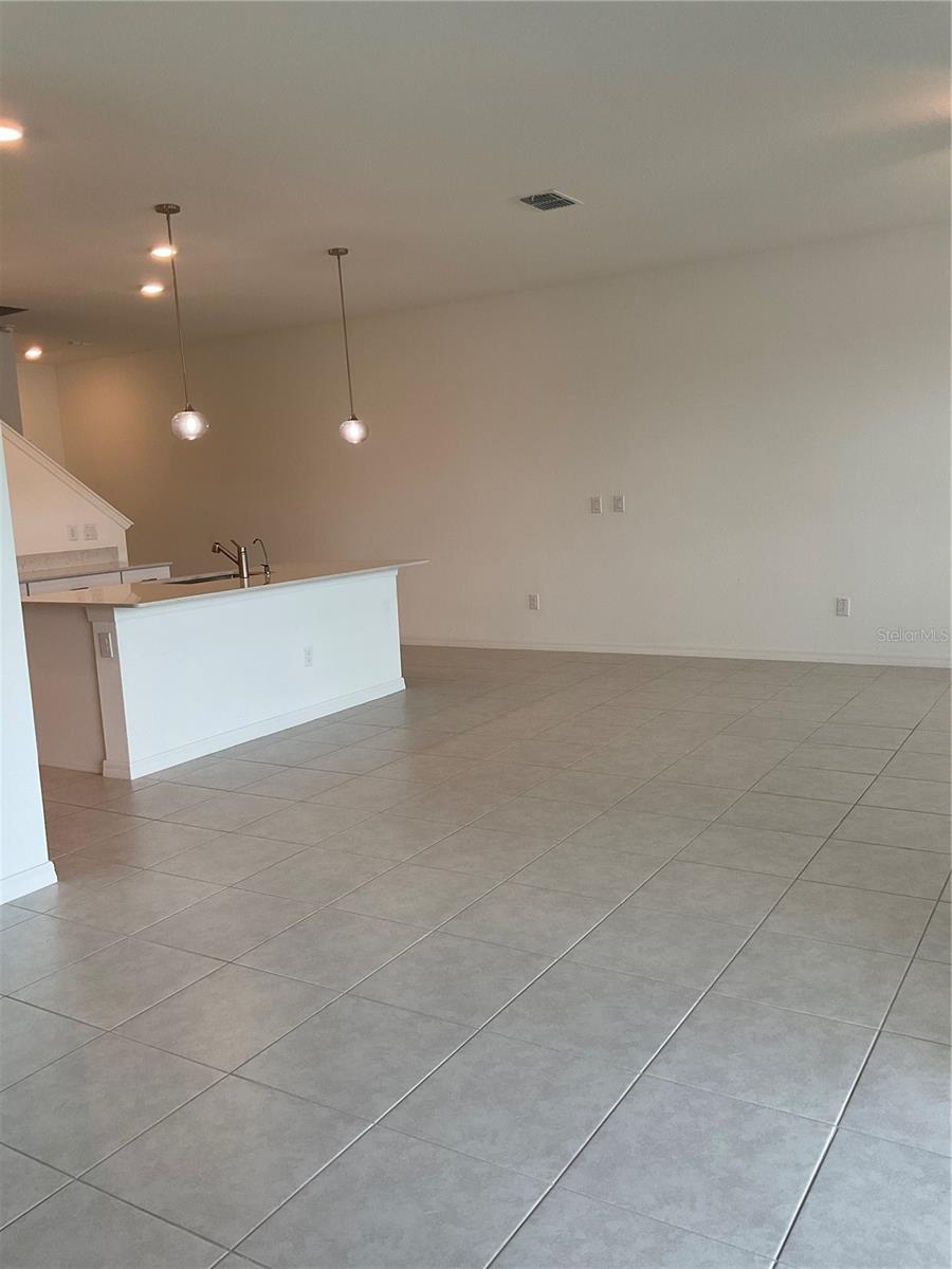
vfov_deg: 61.7
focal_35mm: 29
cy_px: 634
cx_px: 476
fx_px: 1063
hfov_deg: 48.2
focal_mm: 3
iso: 50
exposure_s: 1/120
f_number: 1.8
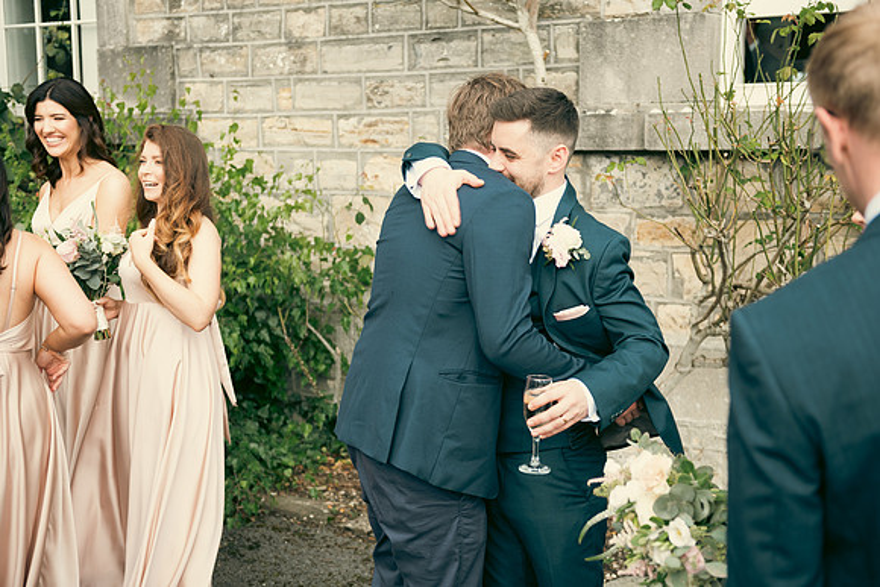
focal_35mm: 45
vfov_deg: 29.9
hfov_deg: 43.6
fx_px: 1100
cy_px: 294
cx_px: 440
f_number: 3.5
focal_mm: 45
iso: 100
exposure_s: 1/320
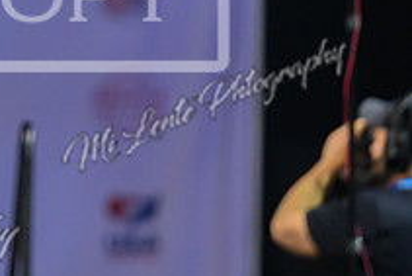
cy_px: -78
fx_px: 6470
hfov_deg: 3.6
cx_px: -164
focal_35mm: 565
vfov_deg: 2.4
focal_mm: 160
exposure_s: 1/800
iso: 5000
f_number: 2.8
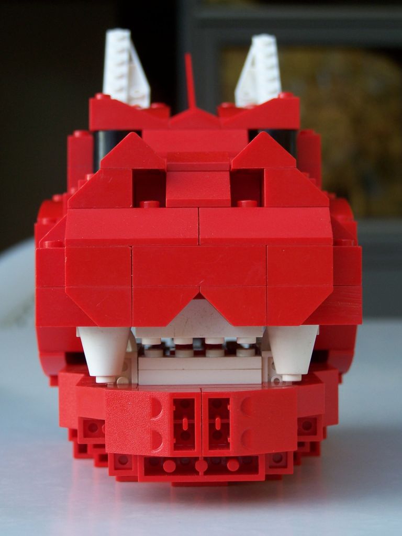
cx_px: 201
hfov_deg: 18.0
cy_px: 268
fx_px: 1270
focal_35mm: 82
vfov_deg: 23.8
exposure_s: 1/90
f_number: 3.2
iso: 80
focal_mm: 13.7
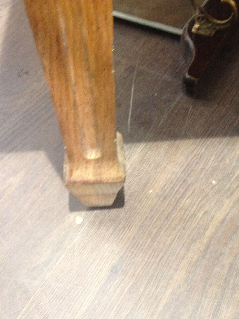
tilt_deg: -48.6
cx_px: 128
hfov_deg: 31.5
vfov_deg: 41.0
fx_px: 424
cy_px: 123
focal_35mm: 46
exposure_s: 1/17
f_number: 2.4
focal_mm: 4.12
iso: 400
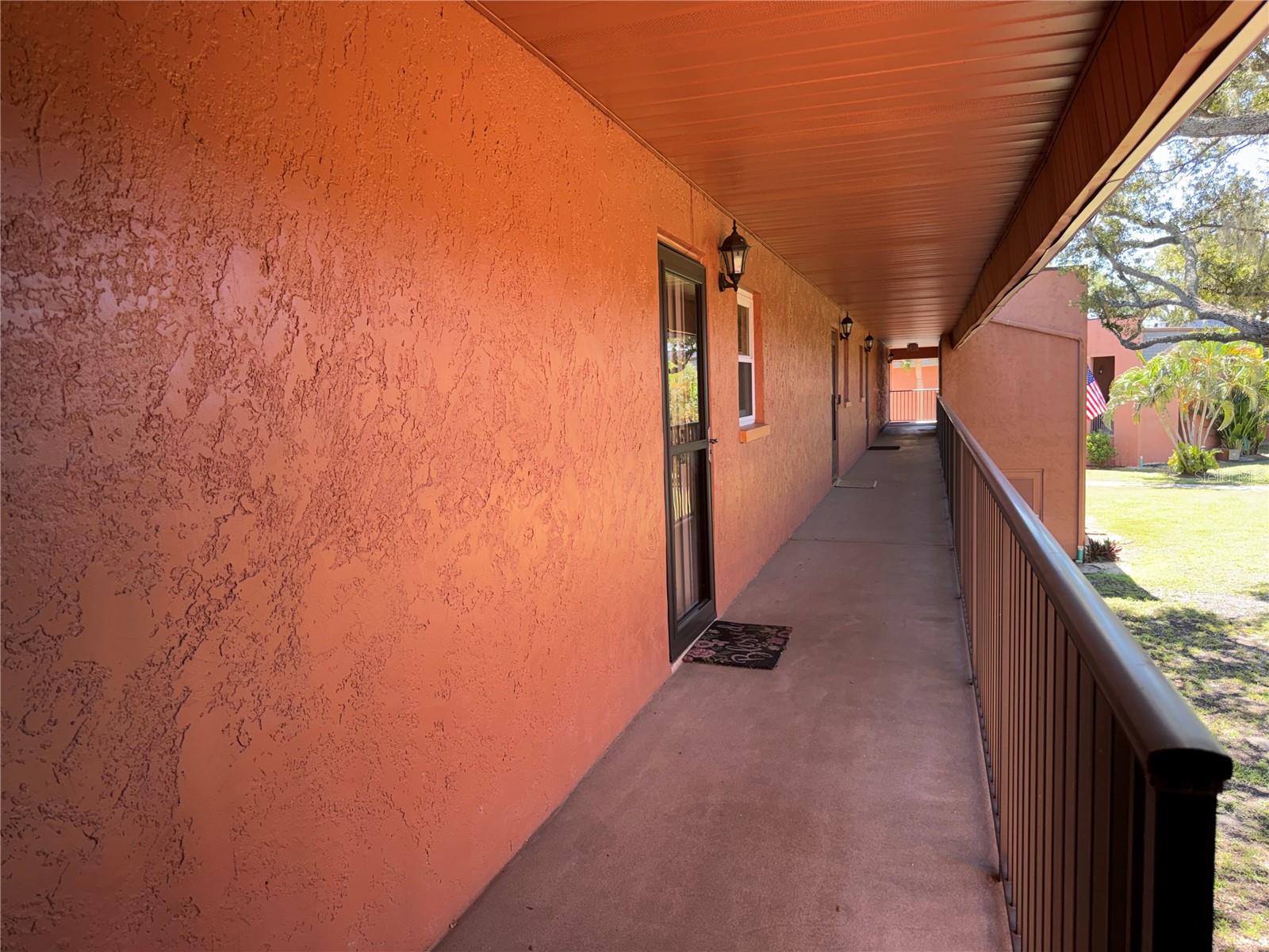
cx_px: 634
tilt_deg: -5.5
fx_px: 880
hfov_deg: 71.6
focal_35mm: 24
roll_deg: +1.4
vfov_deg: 56.8
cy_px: 476
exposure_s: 1/251
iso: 100
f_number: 1.78
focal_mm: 6.76
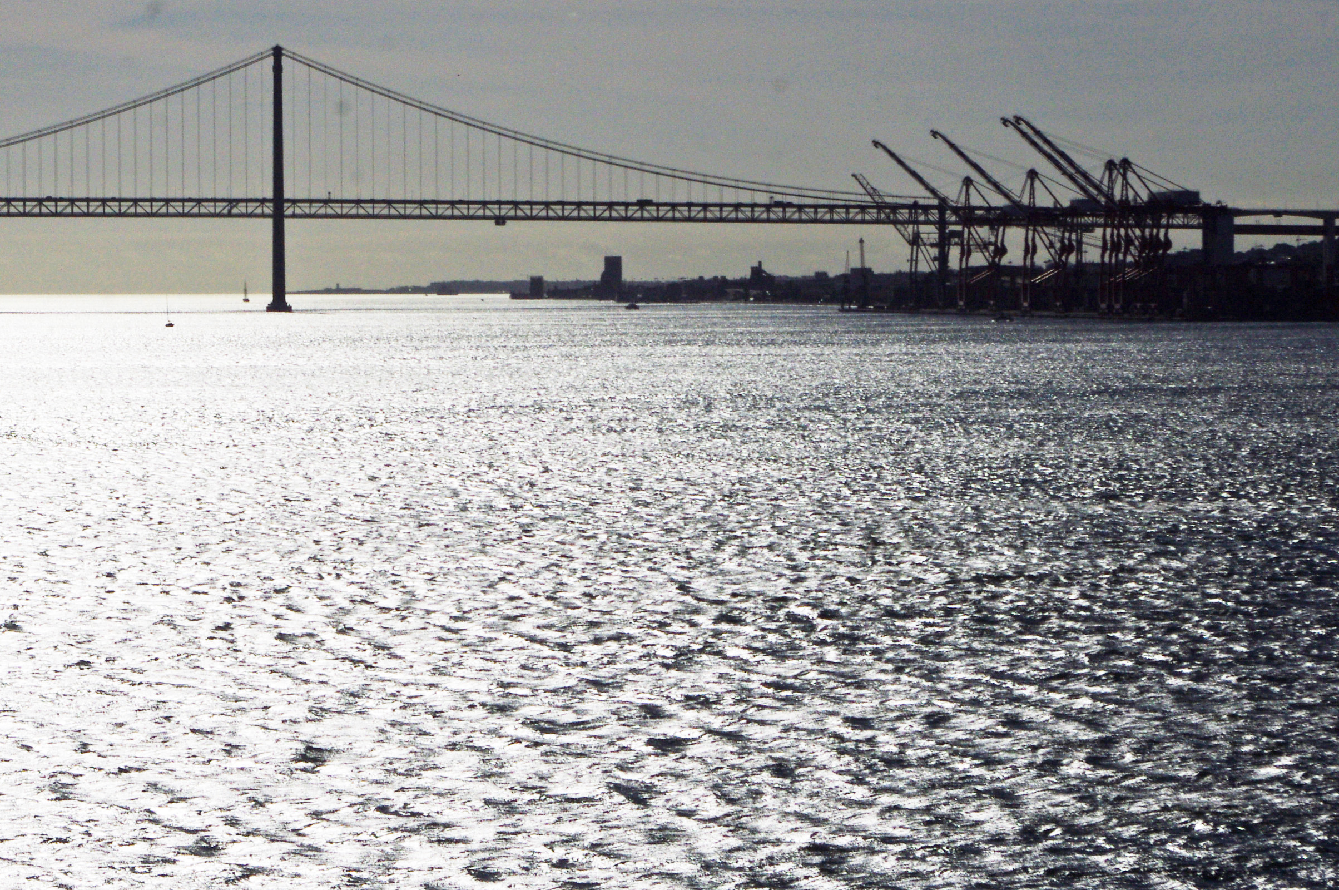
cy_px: 412
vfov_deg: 9.4
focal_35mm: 146
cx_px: 445
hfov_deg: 14.0
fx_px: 5424
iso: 200
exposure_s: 1/6000
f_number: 14
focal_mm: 55
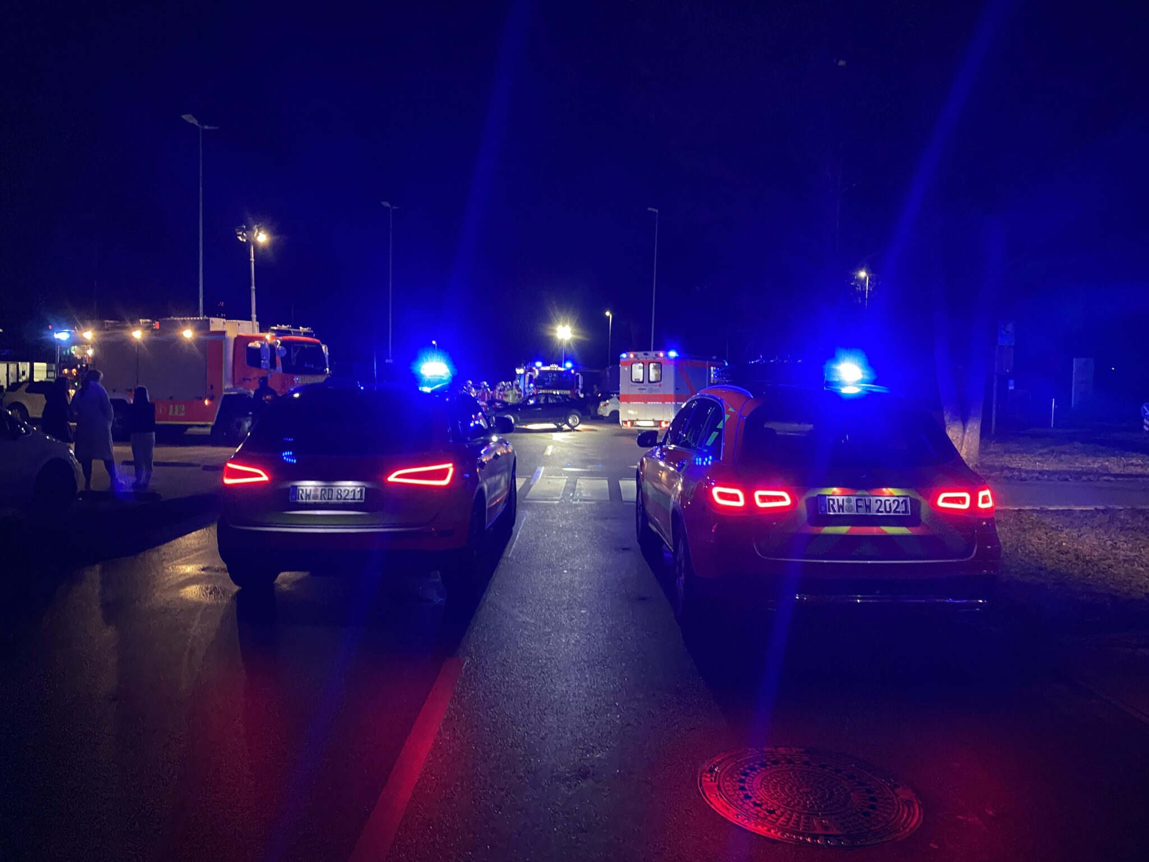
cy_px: 431
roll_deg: -2.4
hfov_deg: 67.3
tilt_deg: -4.1
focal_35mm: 26
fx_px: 863
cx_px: 574
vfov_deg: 53.1
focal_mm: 4.25
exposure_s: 1/30
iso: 640
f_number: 1.8
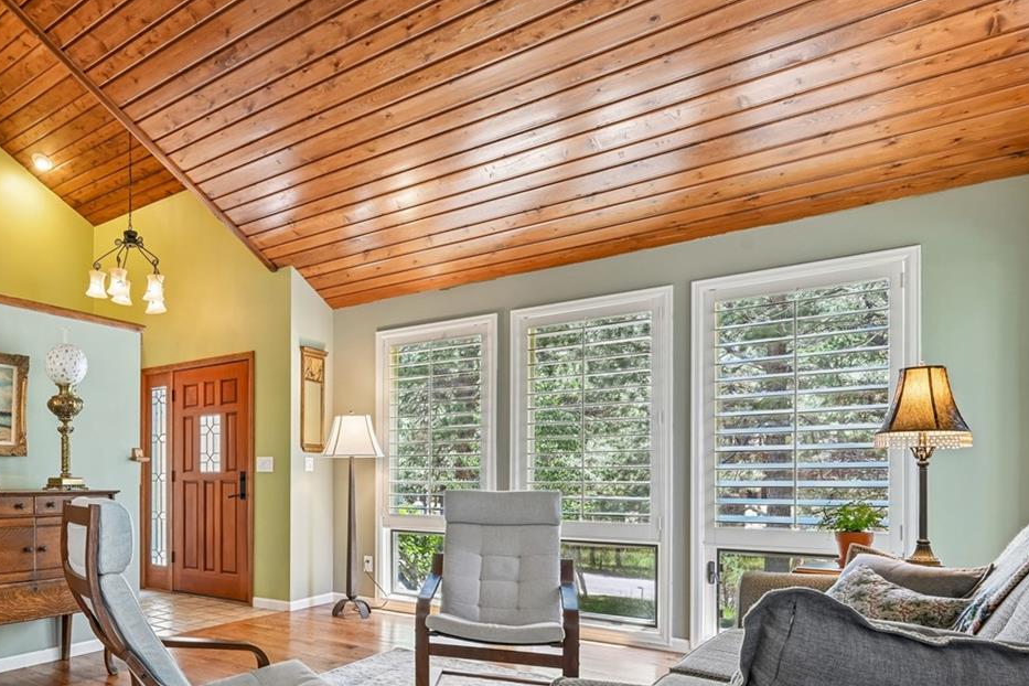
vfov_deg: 52.0
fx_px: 686
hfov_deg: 67.2
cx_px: 214
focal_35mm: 24
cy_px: 462
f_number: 10
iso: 400
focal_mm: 14
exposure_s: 1/8
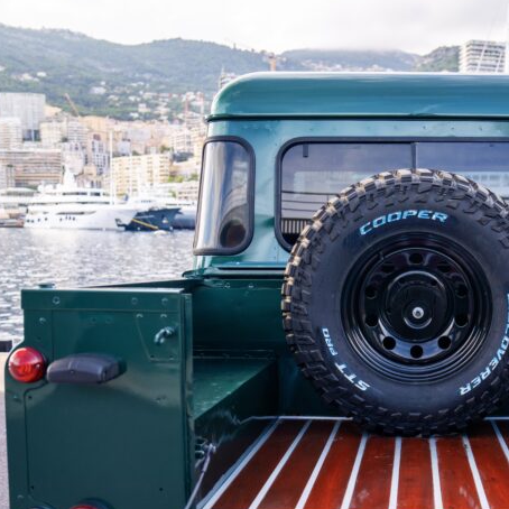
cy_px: 332
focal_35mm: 46
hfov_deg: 35.4
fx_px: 765
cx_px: 419
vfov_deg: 36.5
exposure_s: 1/160
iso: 200
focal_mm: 24
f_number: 2.8
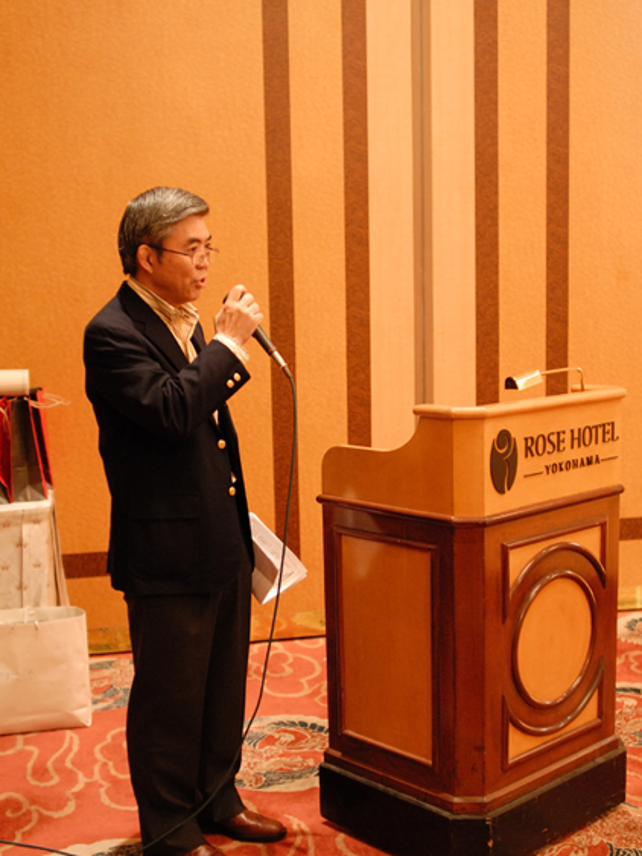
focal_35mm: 46
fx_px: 1138
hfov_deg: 31.5
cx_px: 317
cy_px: 485
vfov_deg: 41.2
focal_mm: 28
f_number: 2
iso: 800
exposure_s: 1/60
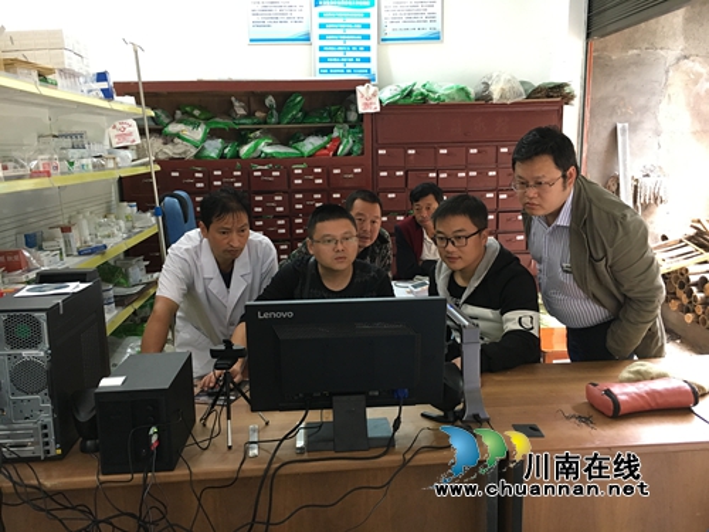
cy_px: 266
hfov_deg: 61.7
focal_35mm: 29
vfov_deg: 48.2
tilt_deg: -12.0
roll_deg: +0.1
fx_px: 594
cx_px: 354
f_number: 2.2
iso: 160
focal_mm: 4.15
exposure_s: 1/33
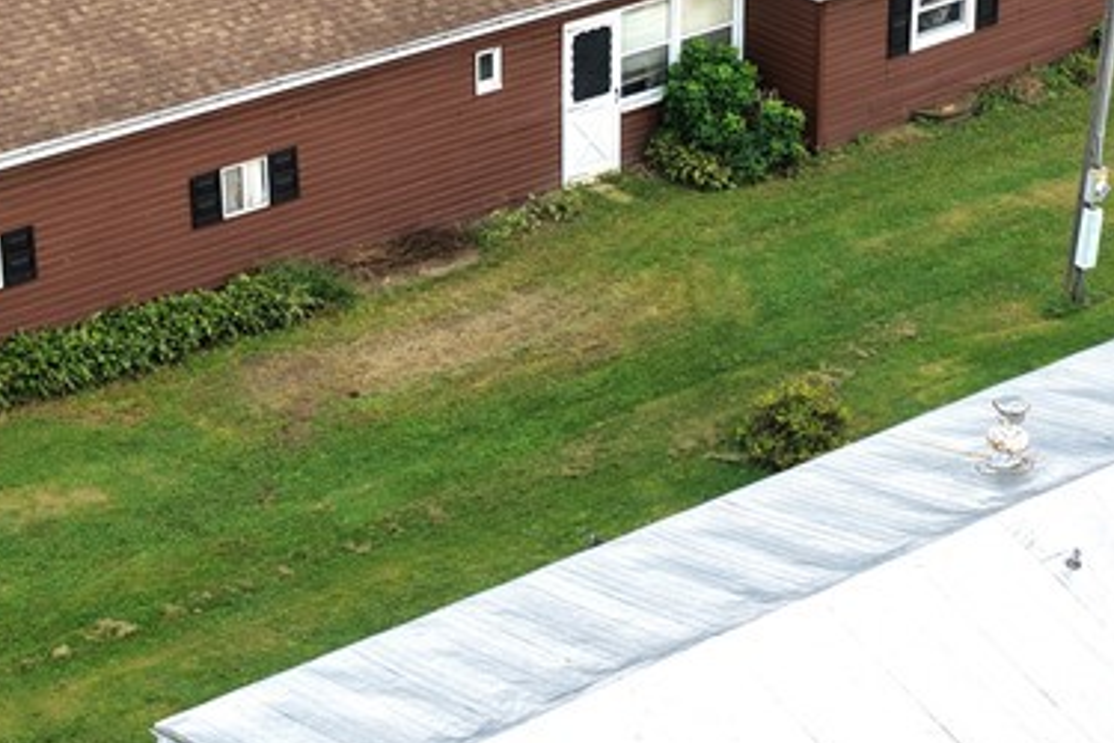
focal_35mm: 81
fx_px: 2506
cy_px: 30
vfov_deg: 16.6
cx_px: 523
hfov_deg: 25.1
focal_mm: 14.45
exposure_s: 1/400
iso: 160
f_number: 2.8
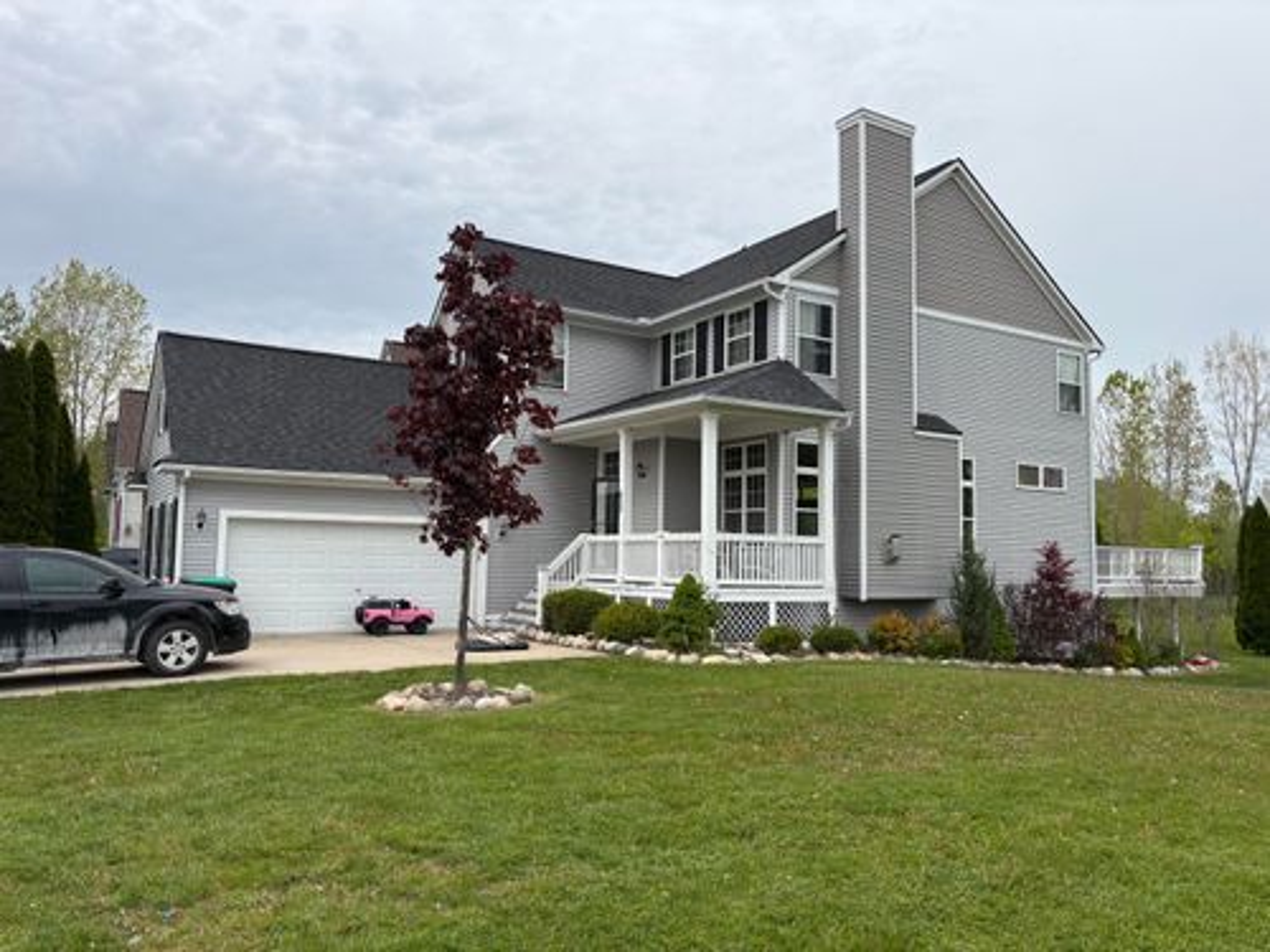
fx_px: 954
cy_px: 476
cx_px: 635
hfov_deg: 67.3
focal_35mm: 26
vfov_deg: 53.1
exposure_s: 1/3448
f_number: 1.6
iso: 50
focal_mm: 5.96
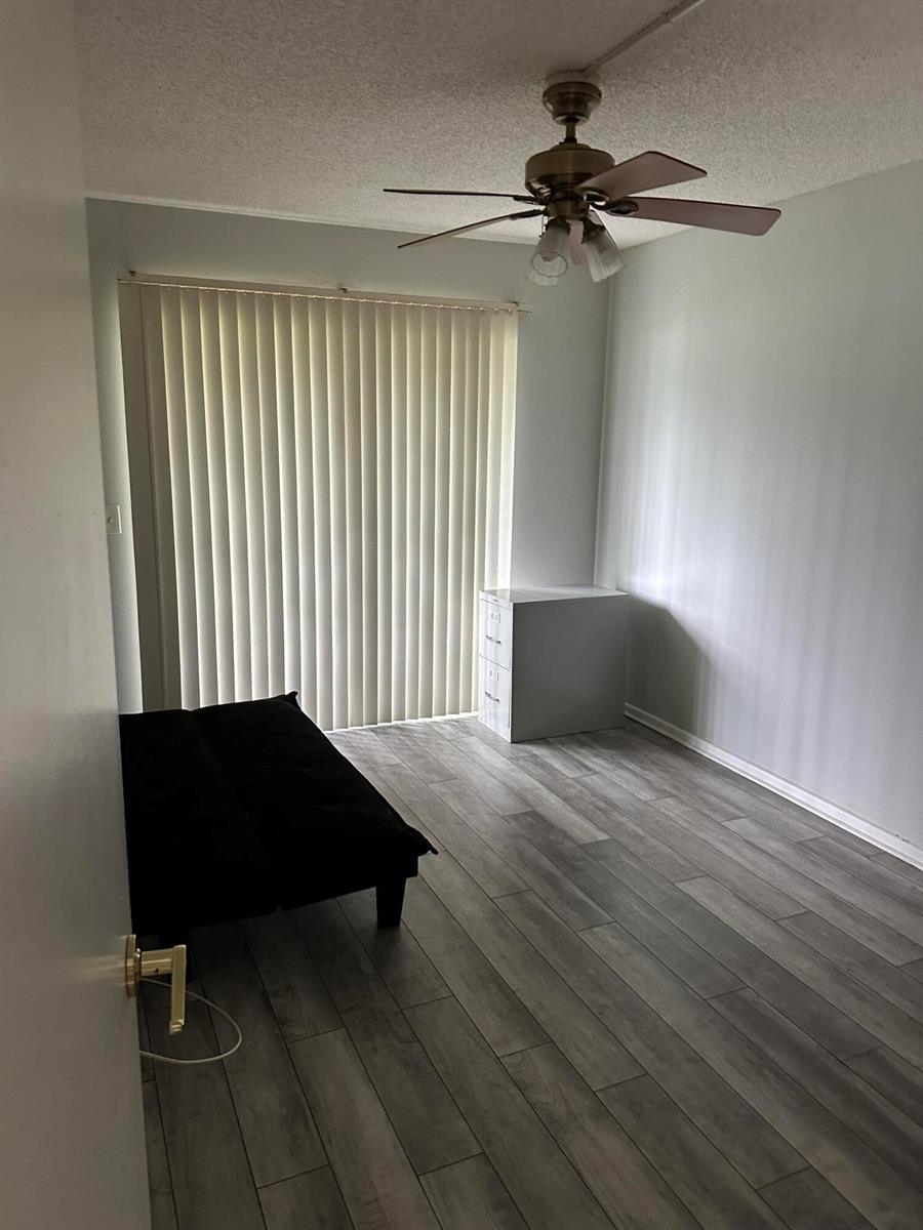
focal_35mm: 24
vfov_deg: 71.6
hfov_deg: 56.8
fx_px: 853
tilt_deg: -12.0
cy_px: 615
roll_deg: -1.6
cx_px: 462
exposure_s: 1/60
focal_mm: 6.86
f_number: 1.78
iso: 500
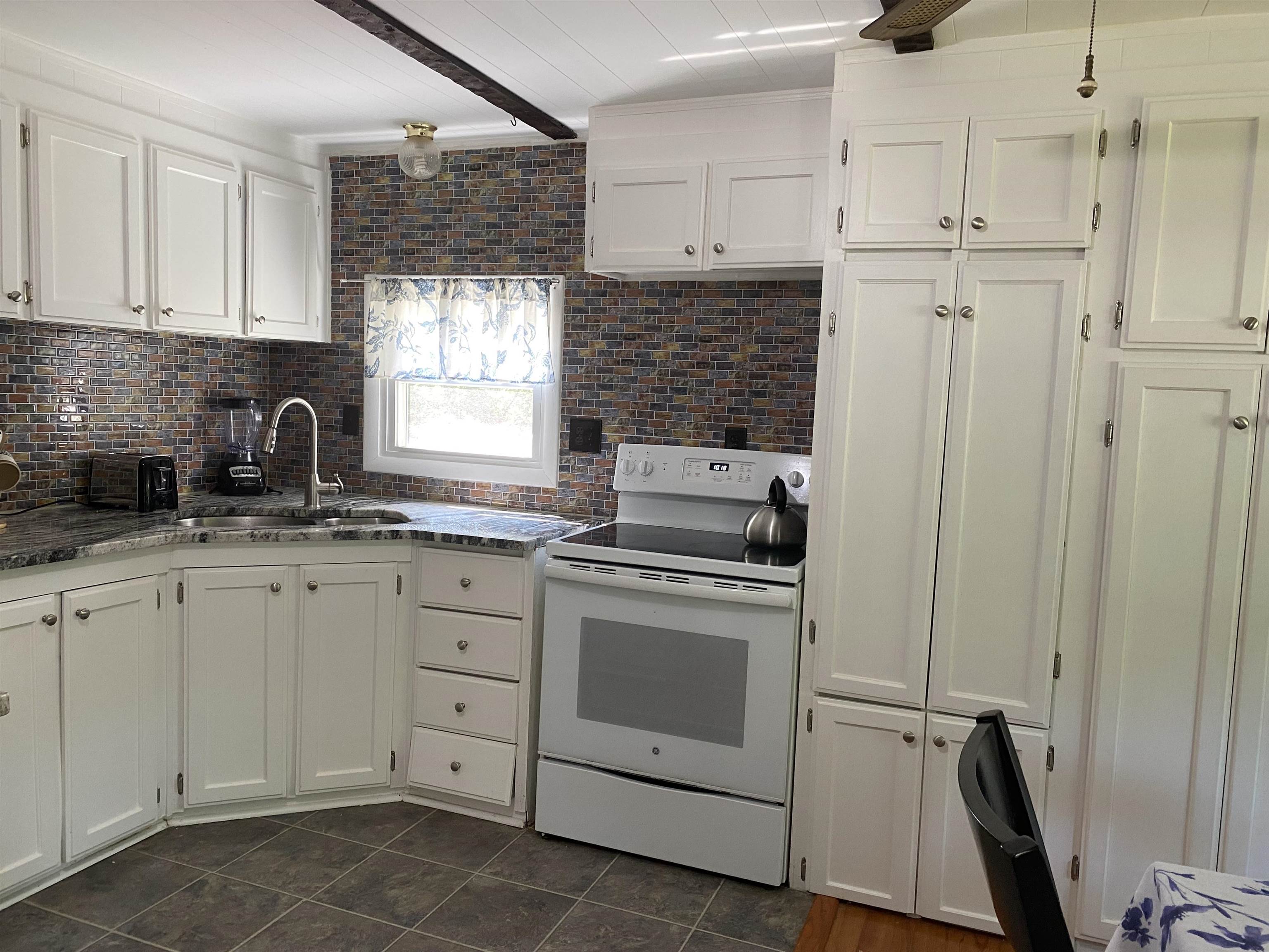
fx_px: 953
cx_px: 634
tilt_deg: -6.8
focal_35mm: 26
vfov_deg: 53.1
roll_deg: -2.3
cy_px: 476
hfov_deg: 67.3
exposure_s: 1/60
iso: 160
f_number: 1.8
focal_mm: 4.25
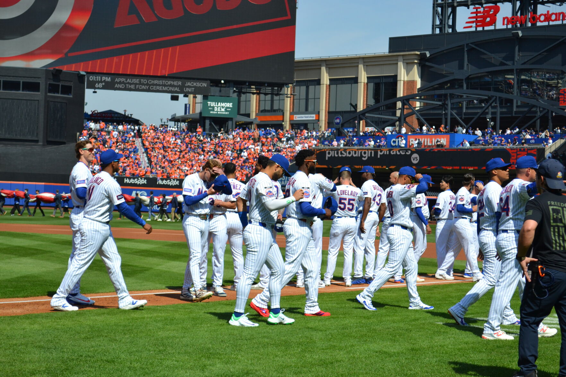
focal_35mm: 82
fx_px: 1297
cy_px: 188
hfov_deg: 24.6
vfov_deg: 16.5
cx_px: 283
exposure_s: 1/1600
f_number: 6.3
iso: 400
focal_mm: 55
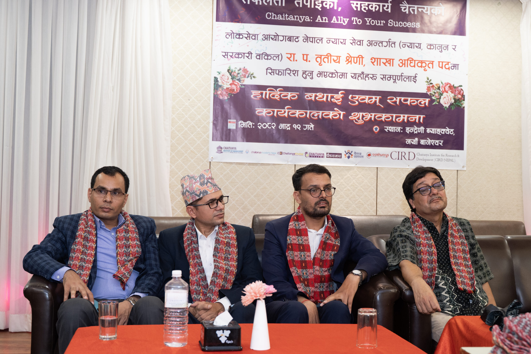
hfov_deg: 38.9
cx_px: 266
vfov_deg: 26.5
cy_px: 177
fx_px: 752
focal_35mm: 51
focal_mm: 34
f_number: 3.5
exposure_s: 1/80
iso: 800
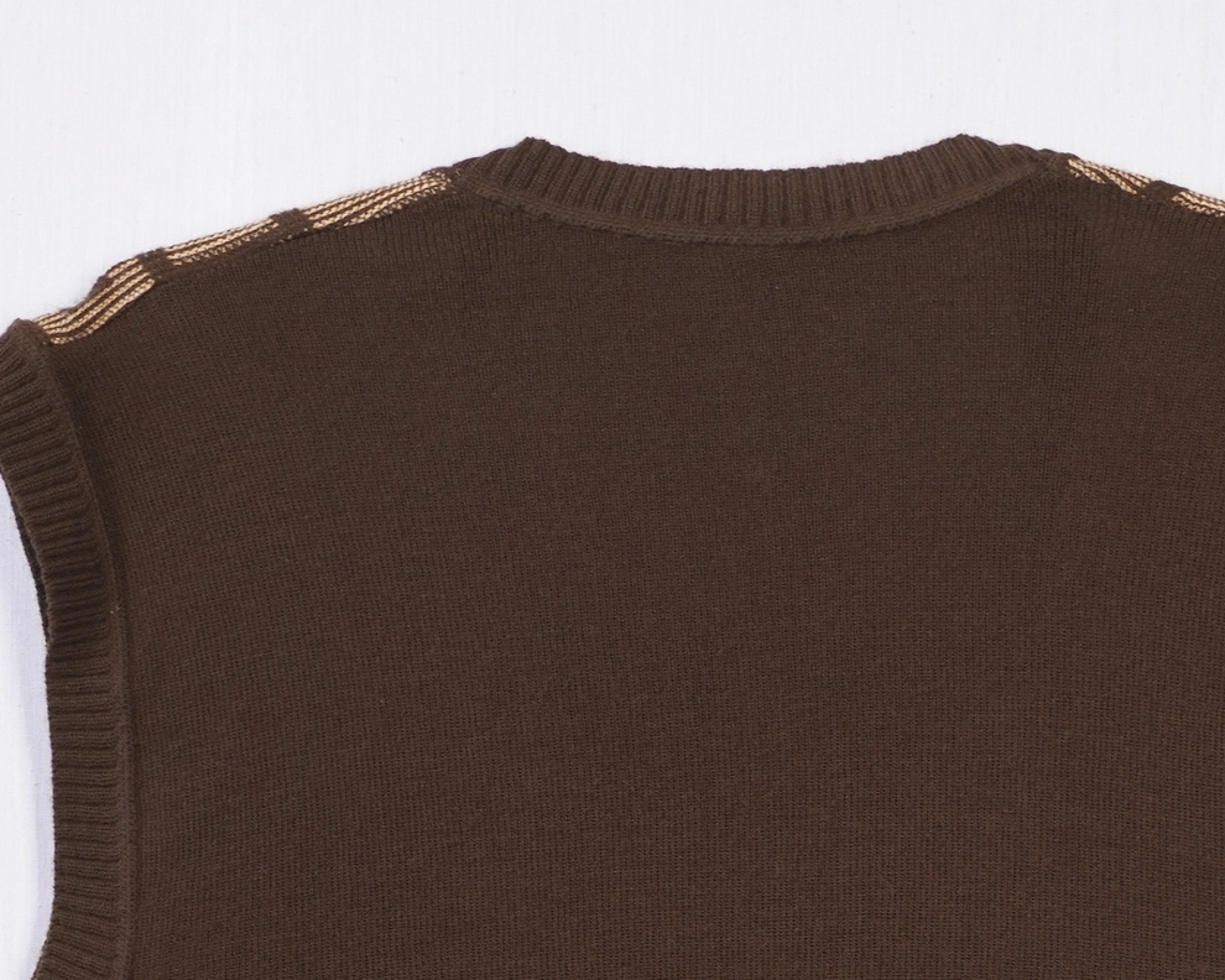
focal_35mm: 131
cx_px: 724
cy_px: 1398
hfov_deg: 14.7
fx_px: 4749
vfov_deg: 11.4
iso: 320
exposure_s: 1/50
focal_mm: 32
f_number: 7.1
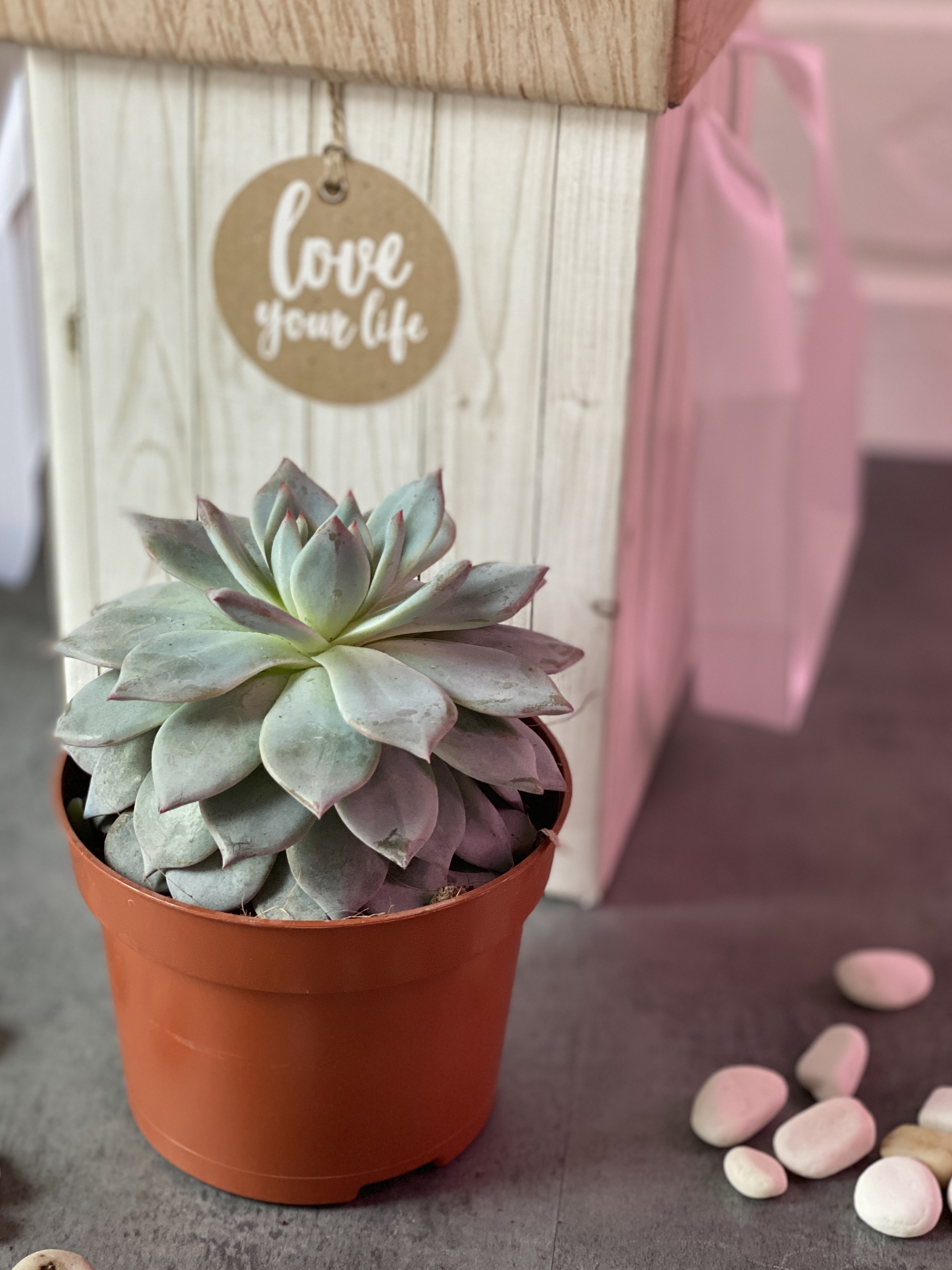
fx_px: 2310
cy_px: 613
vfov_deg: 30.7
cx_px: 435
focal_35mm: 63
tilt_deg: -29.1
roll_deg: -3.1
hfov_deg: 23.3
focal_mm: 6
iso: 125
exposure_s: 1/100
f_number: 2
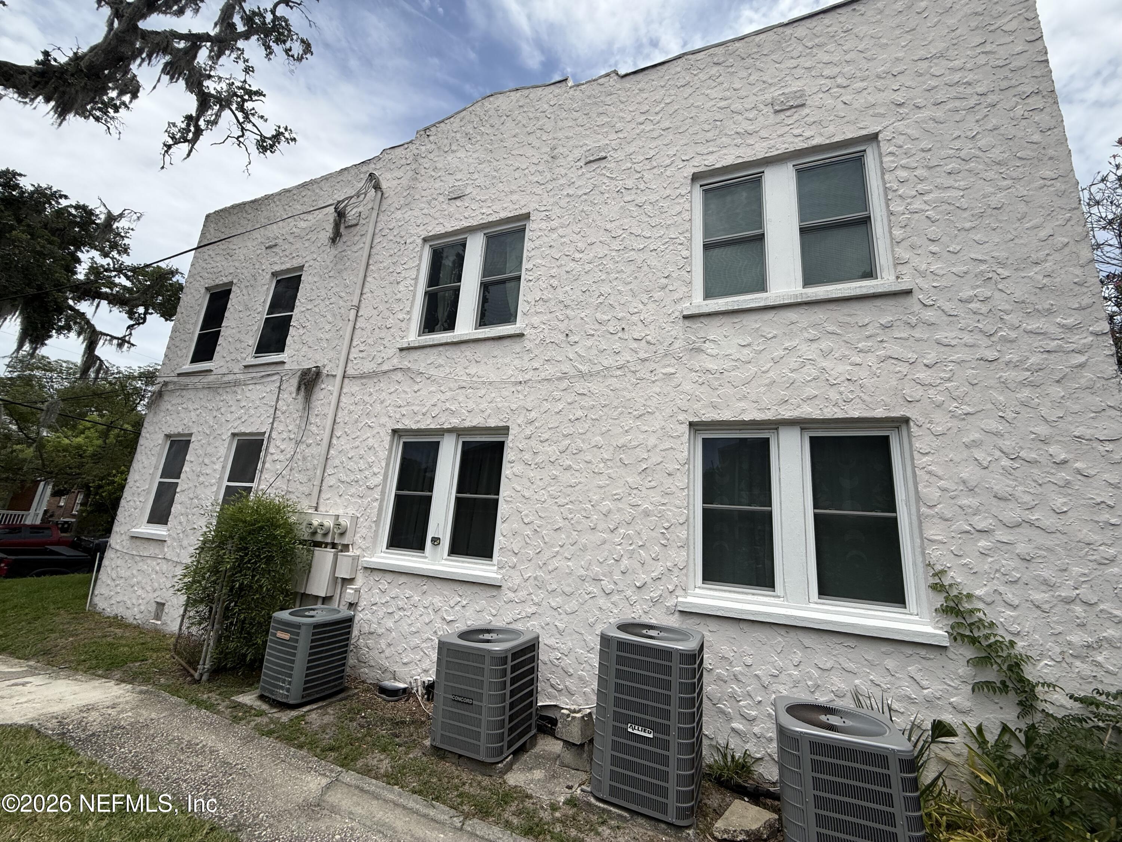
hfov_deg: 102.1
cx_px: 561
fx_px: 454
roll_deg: -5.2
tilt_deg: +14.1
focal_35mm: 14
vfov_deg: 85.7
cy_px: 421
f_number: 2.2
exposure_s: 1/2717
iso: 50
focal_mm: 2.22
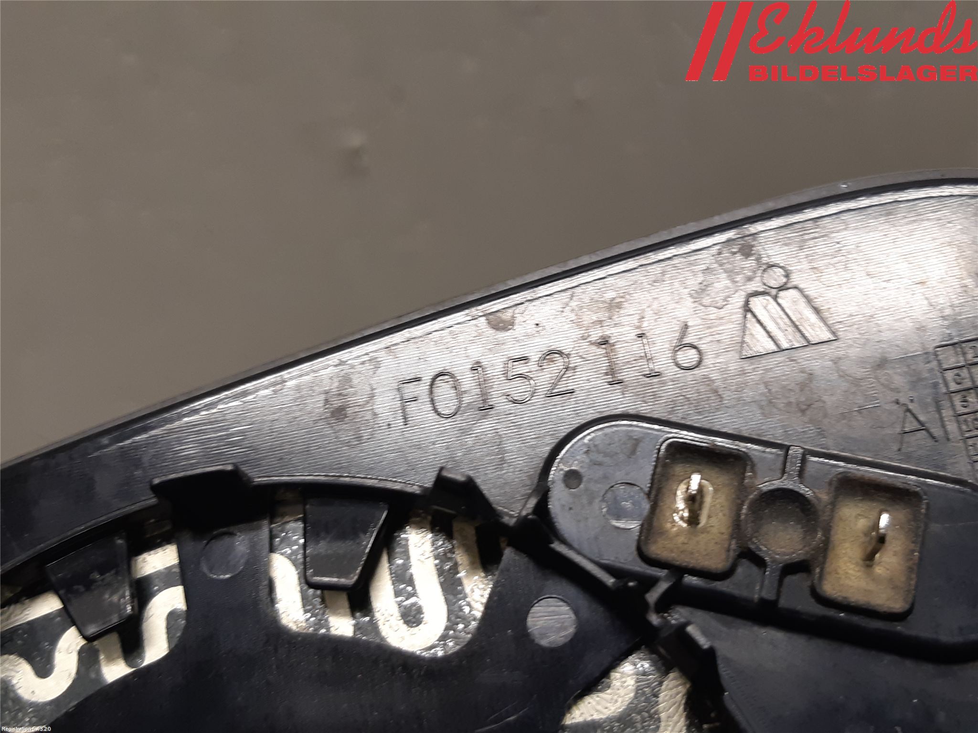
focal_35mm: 26
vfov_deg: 53.1
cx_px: 489
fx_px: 735
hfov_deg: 67.3
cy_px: 366
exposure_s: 1/50
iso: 80
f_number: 1.7
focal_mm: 3.93
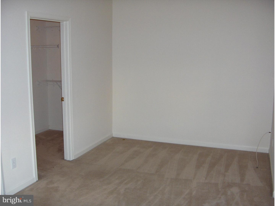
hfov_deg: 47.9
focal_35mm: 39
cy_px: 103
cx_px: 138
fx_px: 310
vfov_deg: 36.8
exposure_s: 1/60
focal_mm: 8
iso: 100
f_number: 2.8
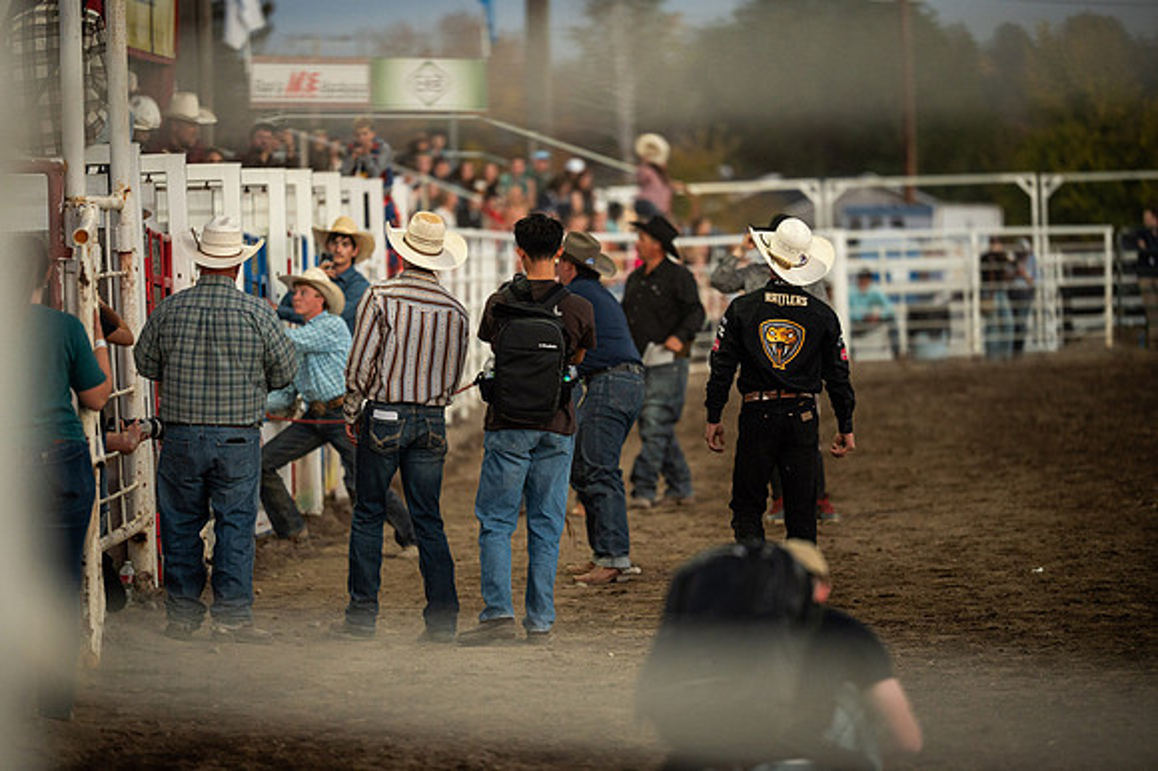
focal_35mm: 200
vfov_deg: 6.9
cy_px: 386
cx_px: 579
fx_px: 6429
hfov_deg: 10.3
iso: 800
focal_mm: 200
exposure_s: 1/640
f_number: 2.8
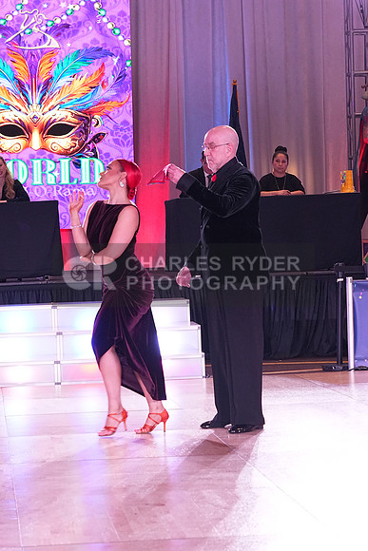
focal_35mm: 102
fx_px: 1563
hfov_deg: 13.4
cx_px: 184
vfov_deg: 20.0
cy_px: 276
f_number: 6.3
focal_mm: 68
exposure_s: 1/250
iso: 3200
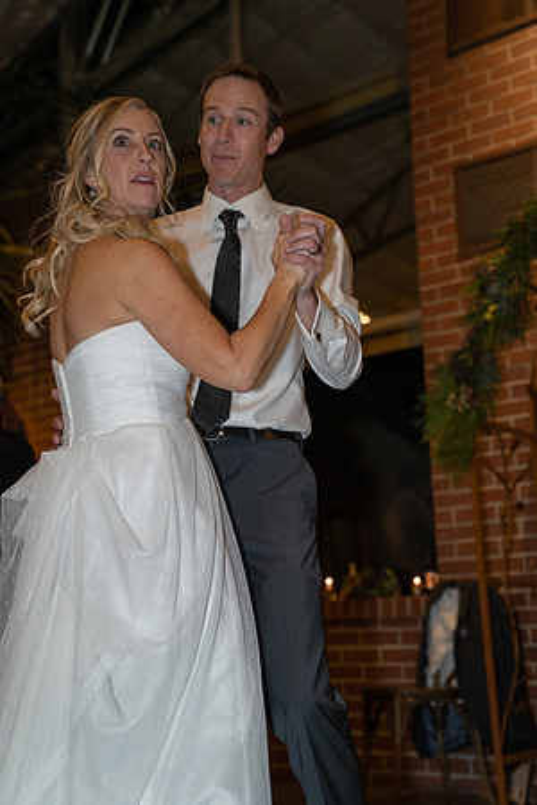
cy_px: 402
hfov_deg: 27.0
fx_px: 1119
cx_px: 268
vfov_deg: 39.6
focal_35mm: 50
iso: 2000
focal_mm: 50
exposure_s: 1/125
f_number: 2.8
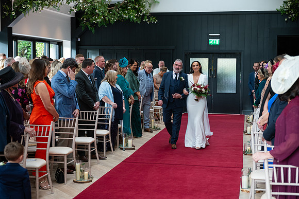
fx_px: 482
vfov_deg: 23.4
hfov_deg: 34.5
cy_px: 100
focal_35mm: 58
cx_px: 150
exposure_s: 1/160
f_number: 3.5
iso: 640
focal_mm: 58
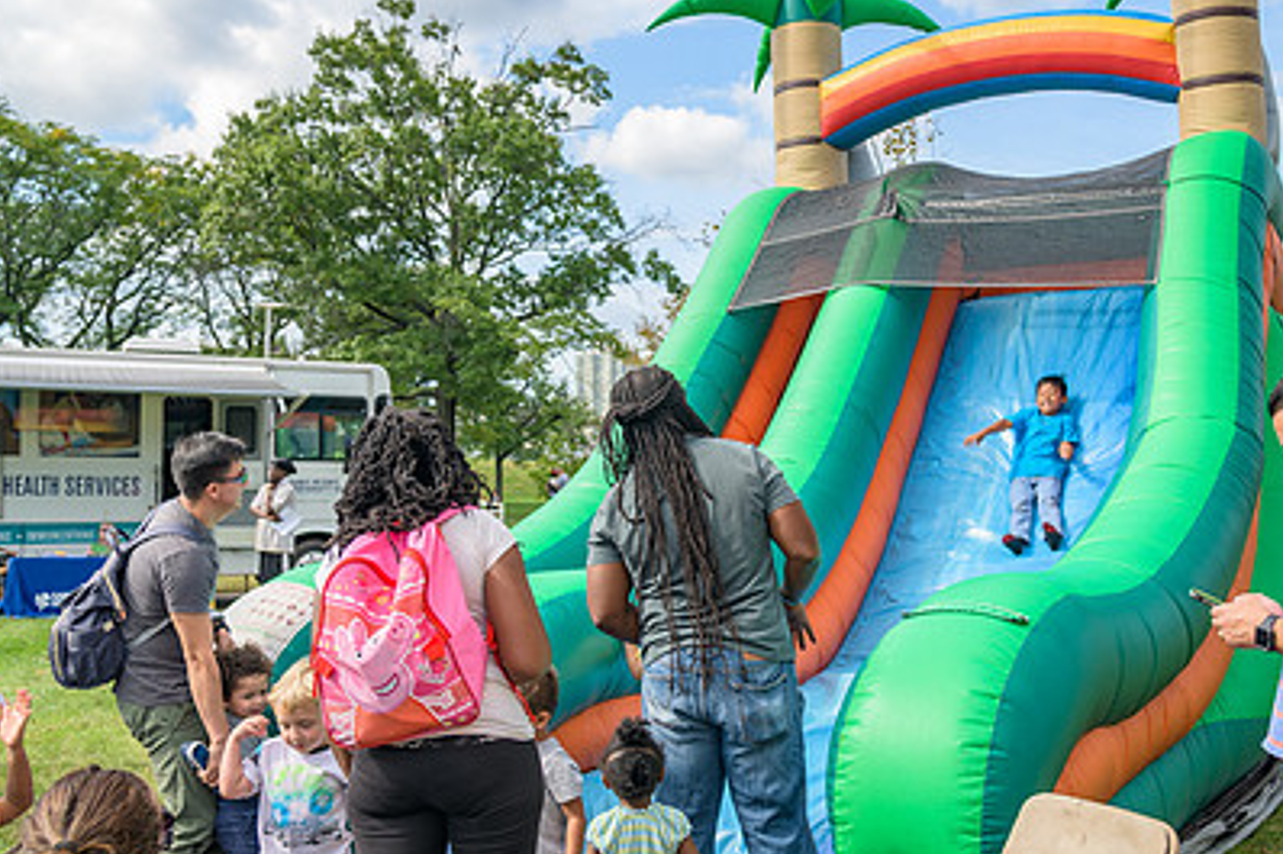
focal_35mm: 35
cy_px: 437
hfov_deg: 54.3
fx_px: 1247
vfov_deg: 37.8
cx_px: 732
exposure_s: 1/160
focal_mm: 24
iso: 64
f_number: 4
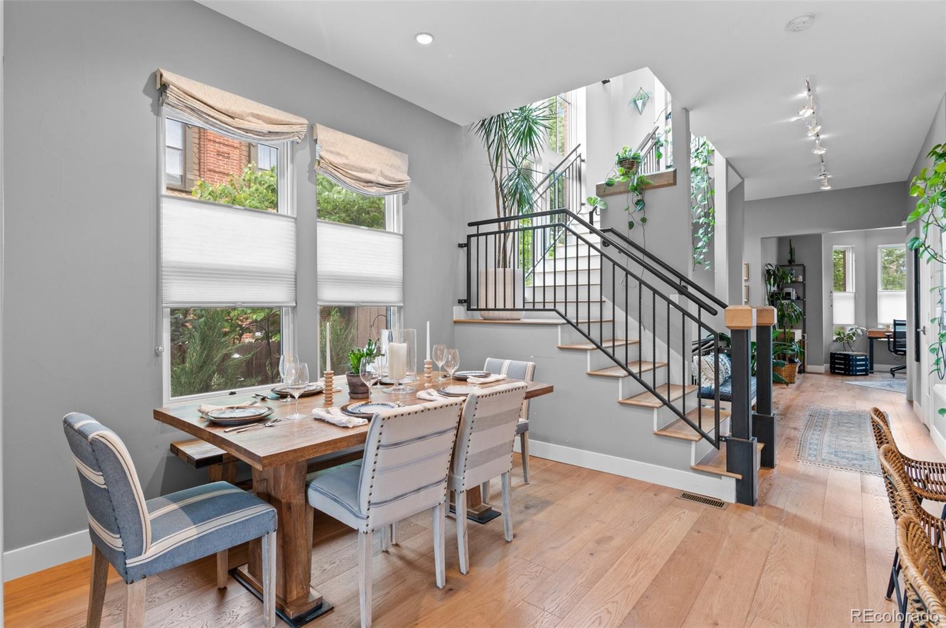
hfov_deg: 93.3
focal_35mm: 17
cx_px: 473
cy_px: 314
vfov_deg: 70.3
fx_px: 446
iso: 400
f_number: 8
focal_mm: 17
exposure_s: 1/2
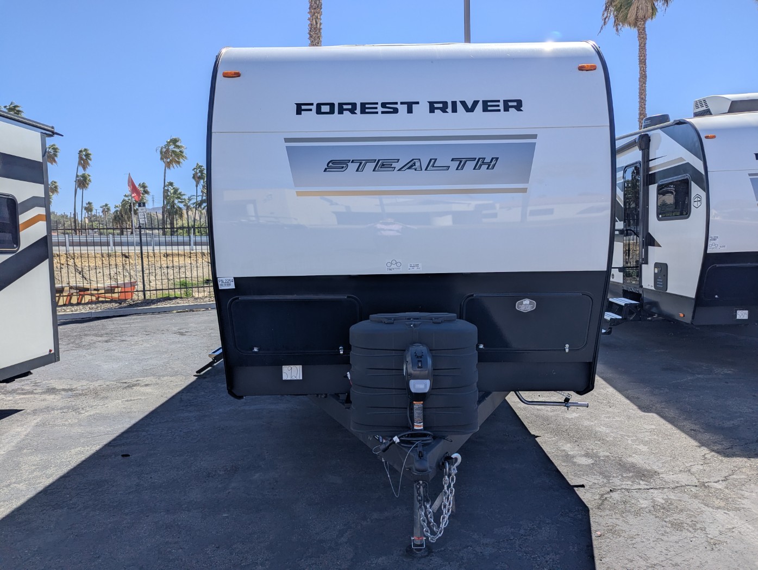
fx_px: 526
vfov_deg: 56.9
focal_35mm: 24
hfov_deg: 71.5
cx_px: 379
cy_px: 285
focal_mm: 6.81
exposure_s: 1/2179
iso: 45
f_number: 1.85
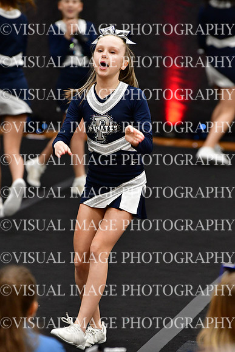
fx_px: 2936
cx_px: 118
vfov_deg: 6.9
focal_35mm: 300
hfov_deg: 4.6
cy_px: 176
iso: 4000
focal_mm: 200
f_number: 3.5
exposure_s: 1/500
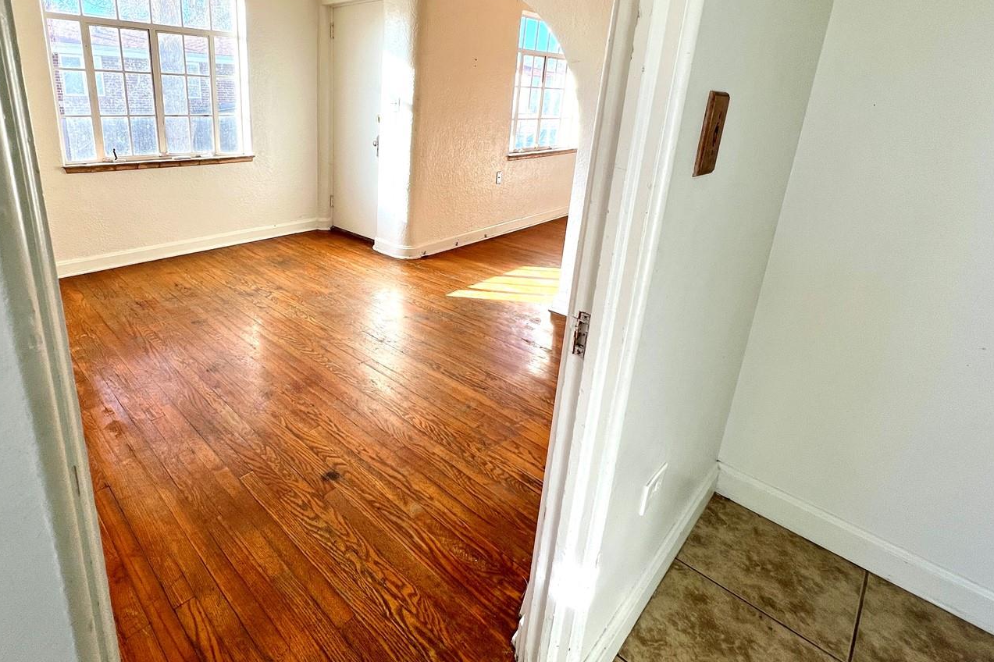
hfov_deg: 91.6
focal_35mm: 17
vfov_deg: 69.2
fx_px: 469
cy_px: 244
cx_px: 378
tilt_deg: -16.1
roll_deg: -1.0
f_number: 1.8
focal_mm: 1.57
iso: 32
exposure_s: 1/175
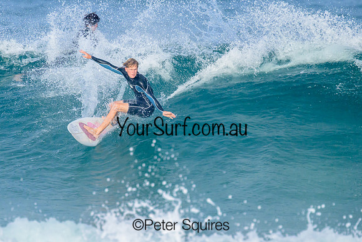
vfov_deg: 1.2
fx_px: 11238
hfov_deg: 1.8
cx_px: 150
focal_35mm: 1117
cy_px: 106
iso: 1000
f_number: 11
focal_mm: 800
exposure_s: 1/1600
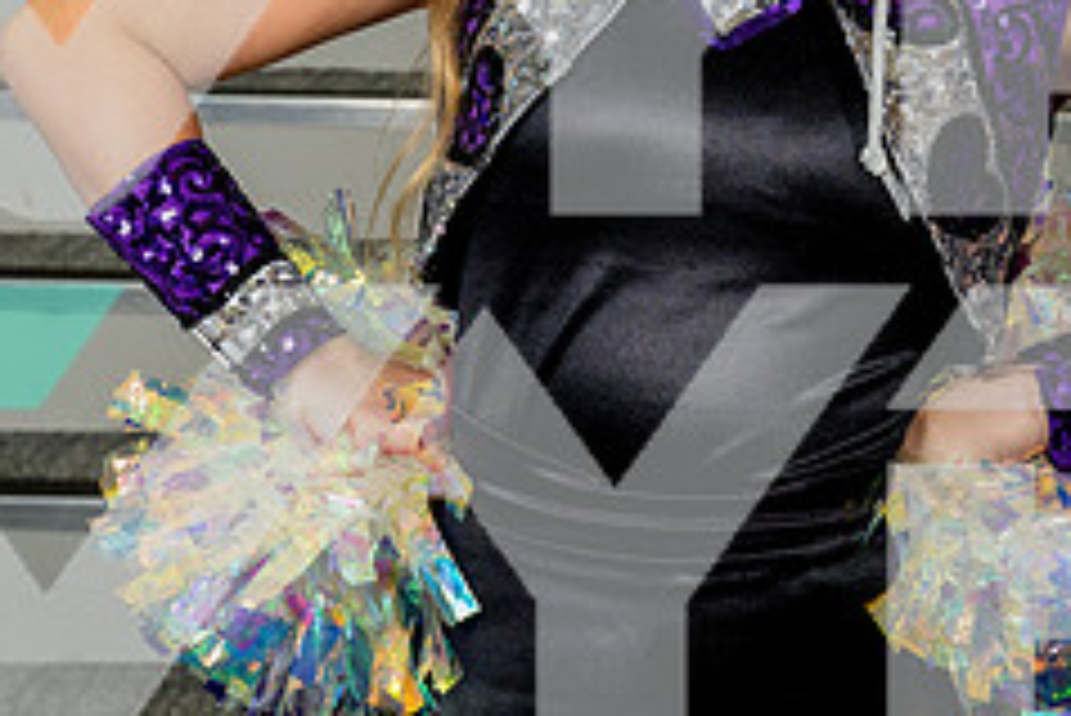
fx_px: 3334
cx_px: 814
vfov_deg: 12.1
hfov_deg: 18.1
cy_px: -20
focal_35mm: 112
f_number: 5.6
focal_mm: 46
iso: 400
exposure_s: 1/250
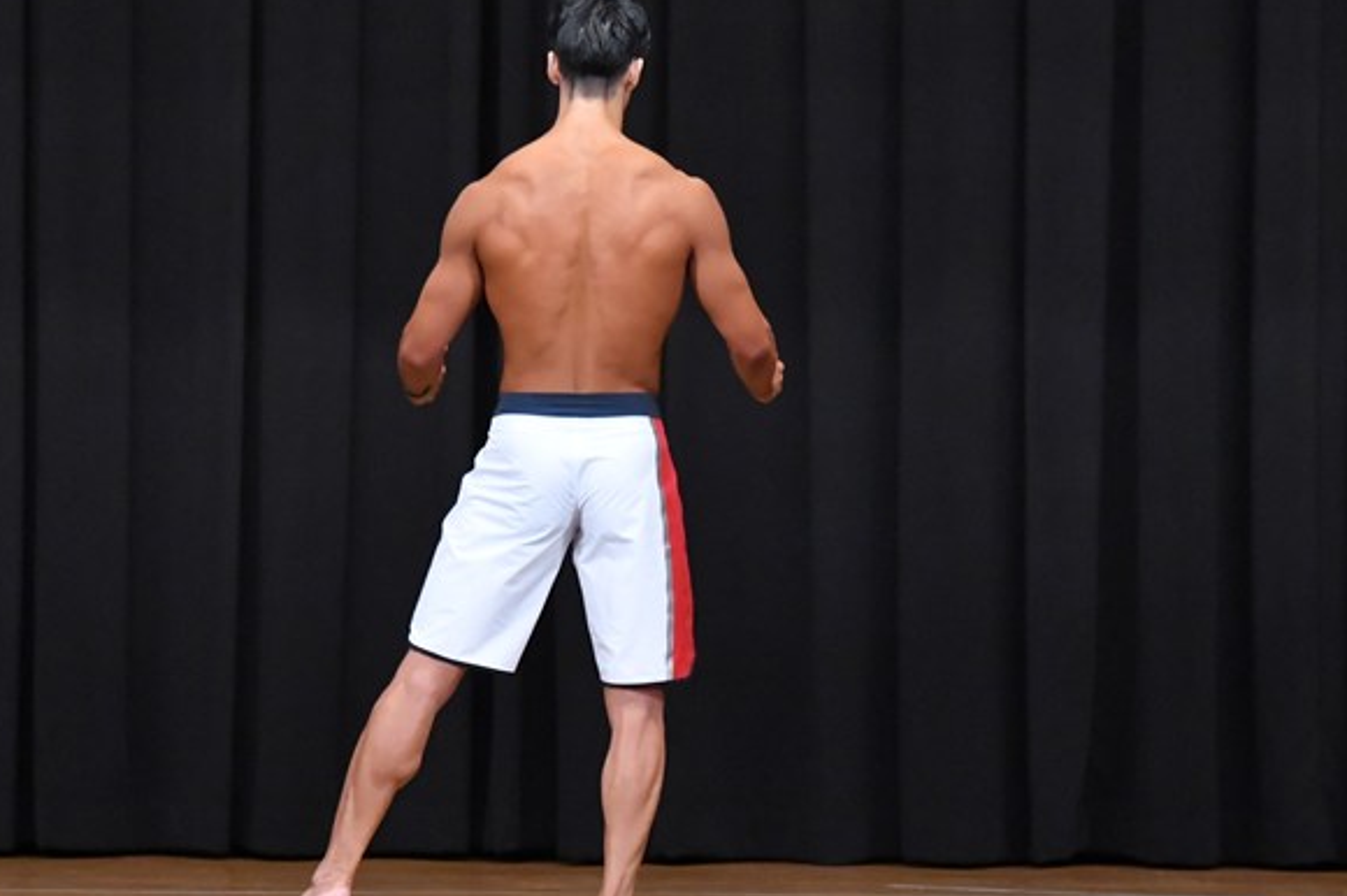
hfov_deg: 7.6
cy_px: 513
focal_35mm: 270
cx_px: 642
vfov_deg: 5.1
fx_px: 10096
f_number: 5.6
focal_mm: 135
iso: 8000
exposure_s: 1/400
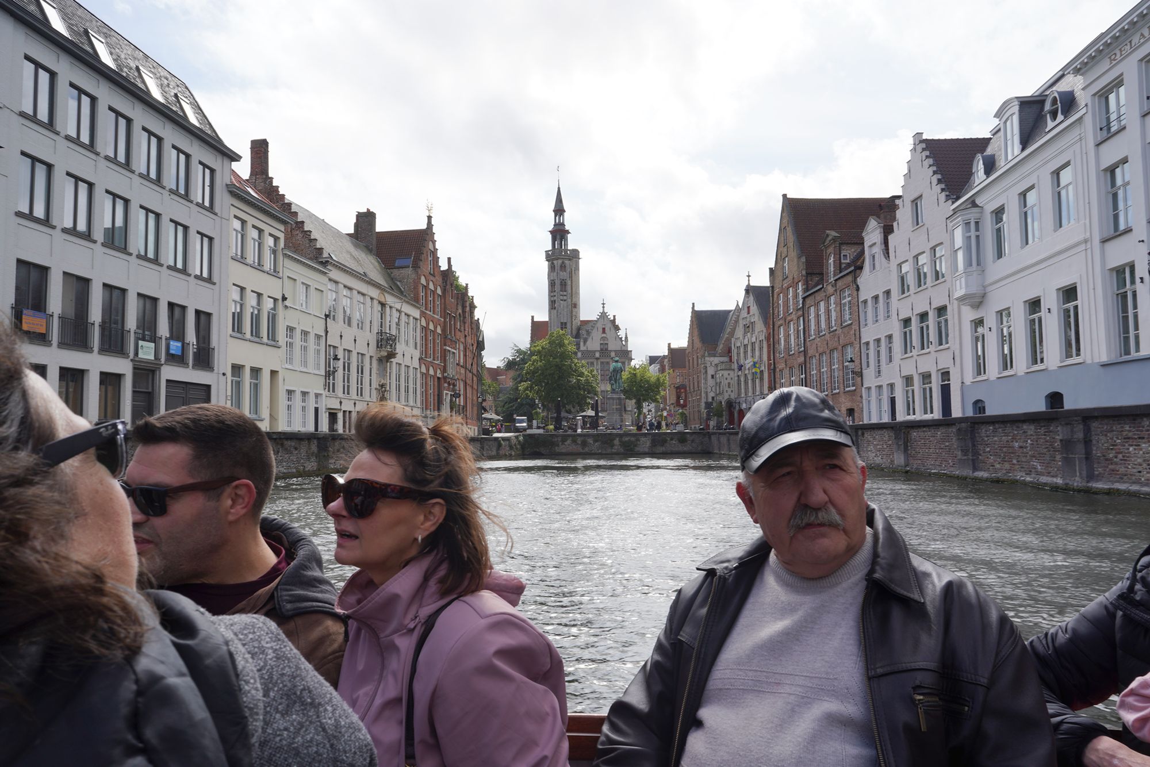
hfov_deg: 73.7
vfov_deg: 53.1
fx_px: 767
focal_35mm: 24
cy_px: 384
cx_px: 575
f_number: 16
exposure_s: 1/100
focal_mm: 24
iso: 100
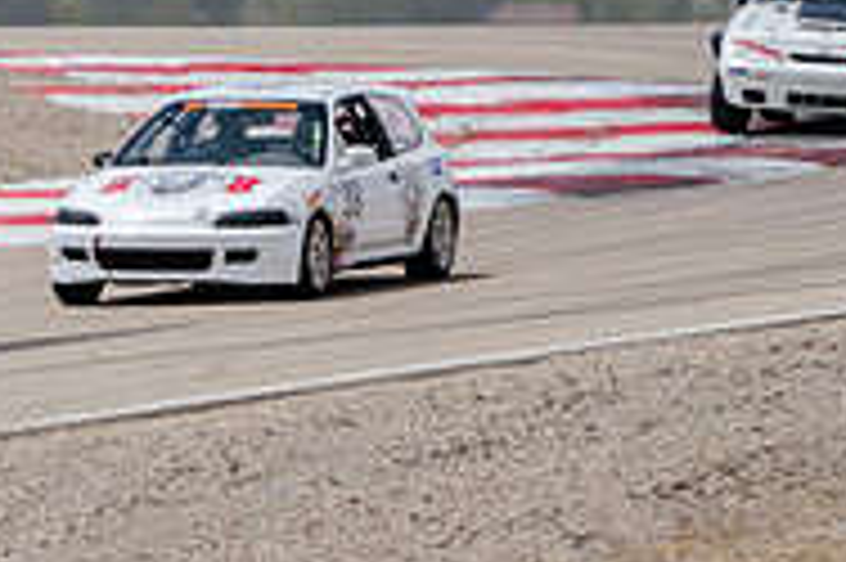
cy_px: 296
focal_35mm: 1299
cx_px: -224
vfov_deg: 1.1
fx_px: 30499
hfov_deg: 1.6
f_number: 5.6
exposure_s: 1/640
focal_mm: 360
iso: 100
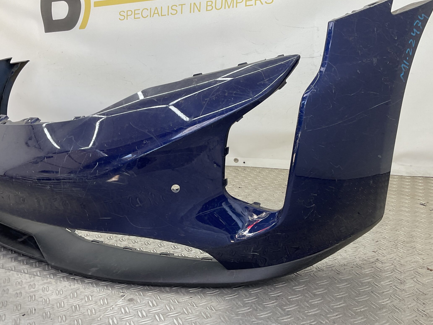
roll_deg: +2.1
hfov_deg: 51.3
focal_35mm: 36
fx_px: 450
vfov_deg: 39.7
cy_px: 162
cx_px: 195
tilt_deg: -13.7
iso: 25
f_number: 1.8
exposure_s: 1/120
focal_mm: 3
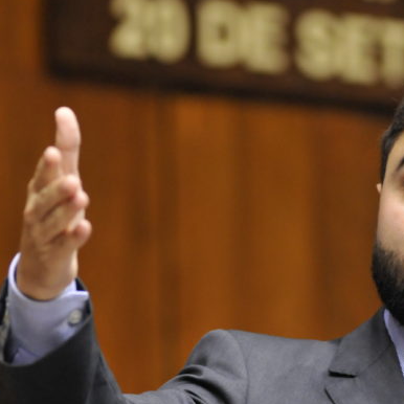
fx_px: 4090
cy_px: 188
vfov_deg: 5.7
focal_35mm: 310
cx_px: 314
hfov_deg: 5.7
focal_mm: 135
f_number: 4
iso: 1600
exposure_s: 1/160
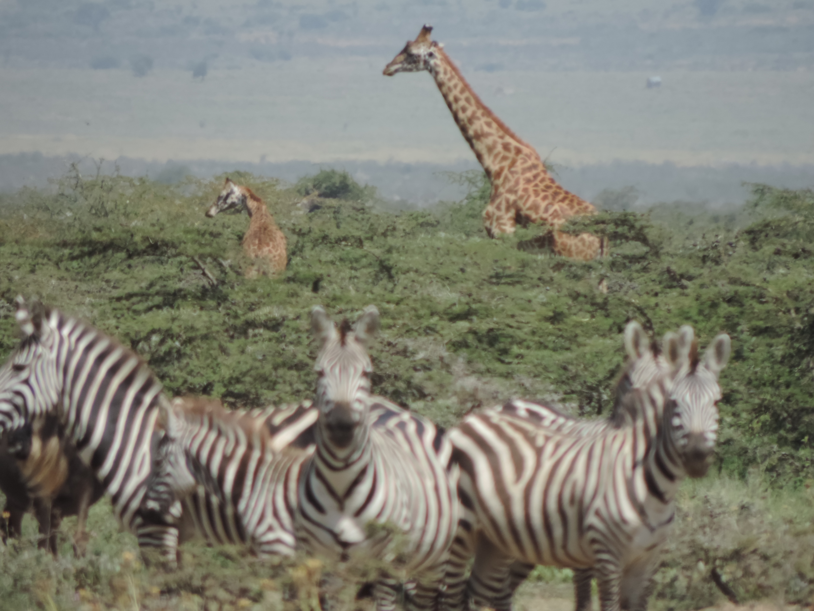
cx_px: 407
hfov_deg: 2.0
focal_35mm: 1000
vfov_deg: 1.5
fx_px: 23515
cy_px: 306
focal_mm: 180
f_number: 5.9
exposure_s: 1/500
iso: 140
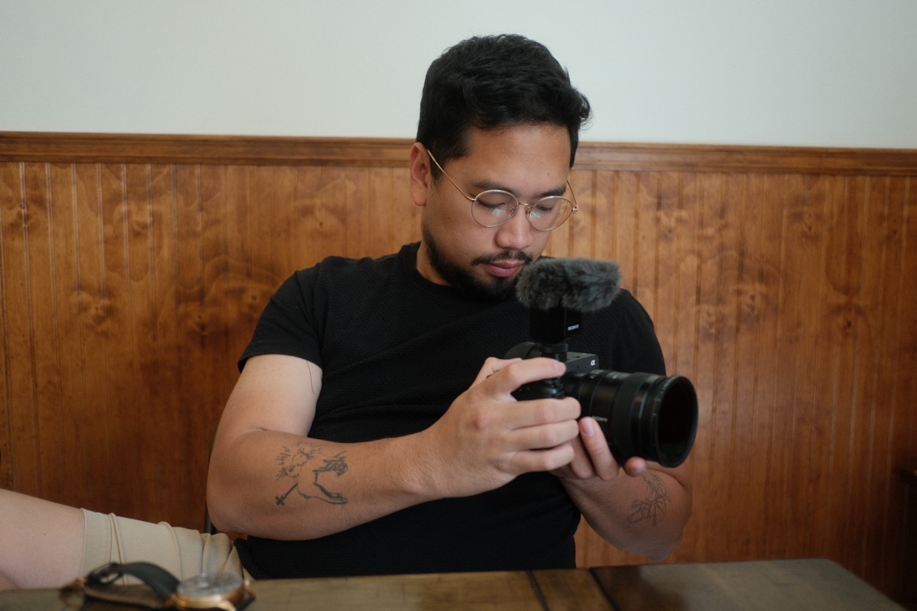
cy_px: 306
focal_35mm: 27
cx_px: 458
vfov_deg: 47.9
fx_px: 688
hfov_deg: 67.4
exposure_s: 1/100
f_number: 2
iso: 400
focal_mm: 18
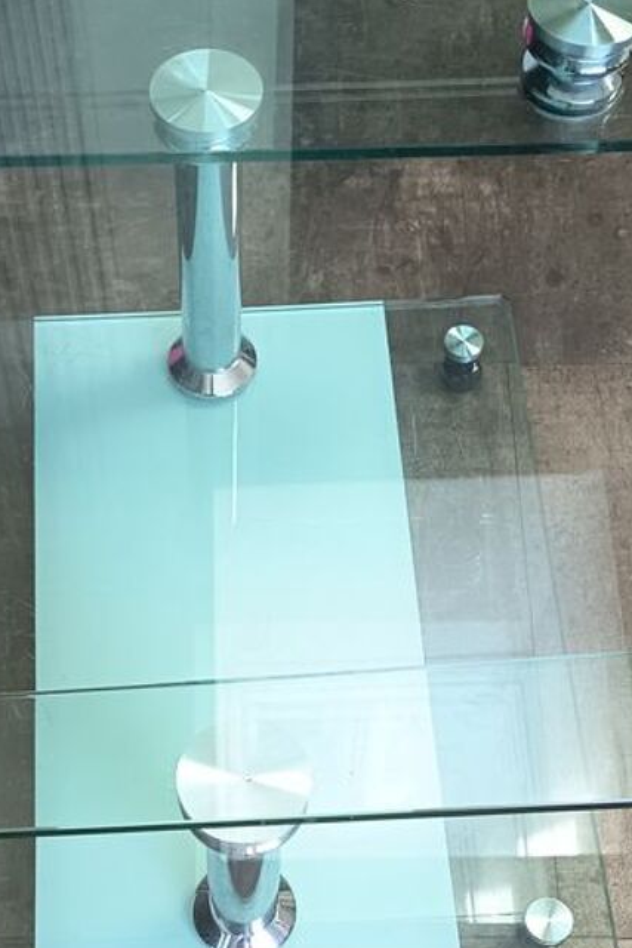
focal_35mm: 52
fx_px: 1368
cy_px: 793
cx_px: 225
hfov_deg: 25.9
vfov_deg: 36.5
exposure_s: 1/50
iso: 456
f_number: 1.7
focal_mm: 5.24
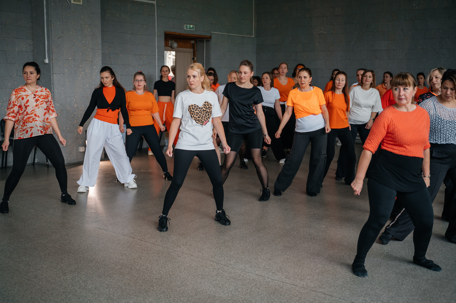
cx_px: 228
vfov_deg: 32.6
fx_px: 519
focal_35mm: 41
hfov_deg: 47.4
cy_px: 152
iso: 500
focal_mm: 41
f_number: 2.8
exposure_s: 1/125
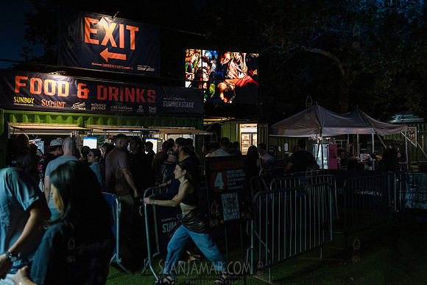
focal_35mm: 32
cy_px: 142
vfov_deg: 40.7
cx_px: 214
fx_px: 384
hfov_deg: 58.1
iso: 6400
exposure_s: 1/200
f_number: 3.2
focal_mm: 32
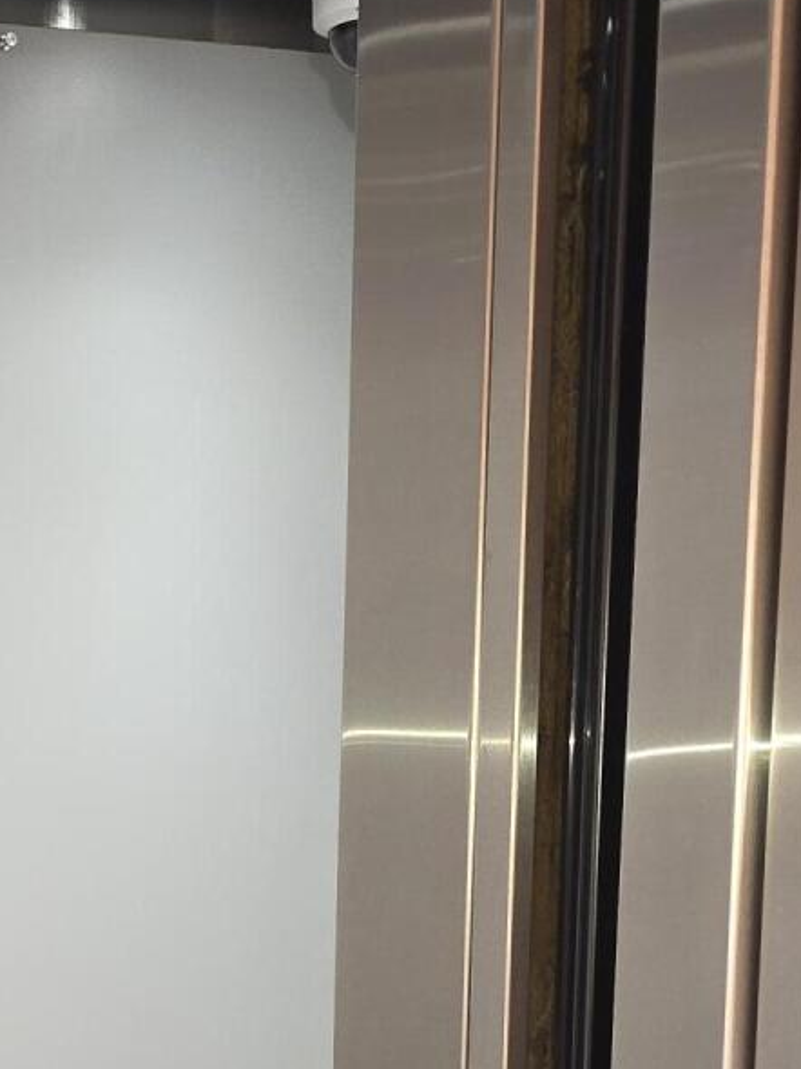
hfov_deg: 18.1
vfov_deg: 23.9
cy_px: 1089
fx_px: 2408
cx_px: -120
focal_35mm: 78
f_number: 1.7
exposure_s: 1/40
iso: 100
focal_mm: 6.3
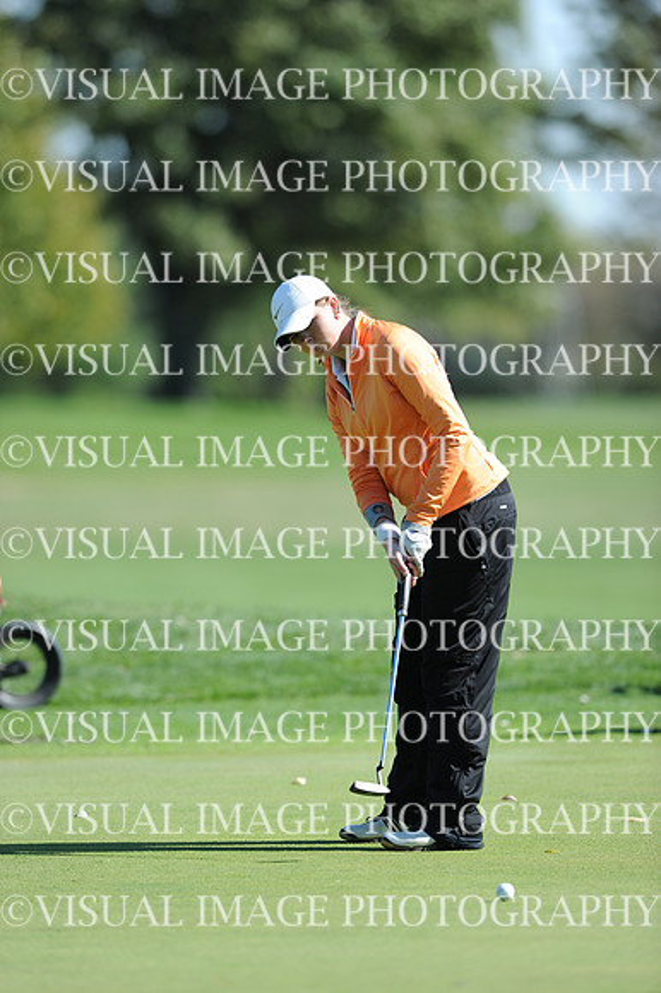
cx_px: 330
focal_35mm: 400
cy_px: 496
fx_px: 11029
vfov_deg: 5.2
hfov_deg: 3.4
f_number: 4
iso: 250
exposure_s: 1/1600
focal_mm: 400
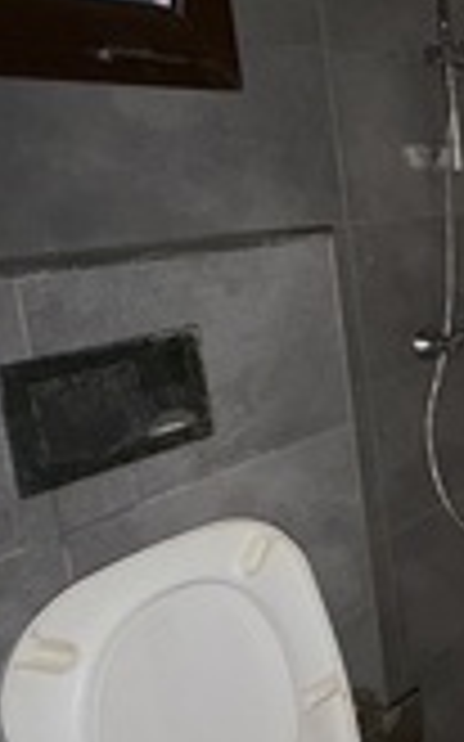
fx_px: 830
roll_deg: +3.4
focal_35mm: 41
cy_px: 299
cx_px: 728
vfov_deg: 48.0
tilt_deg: -9.1
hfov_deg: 23.6
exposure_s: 1/33
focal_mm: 2.22
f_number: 2.2
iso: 80
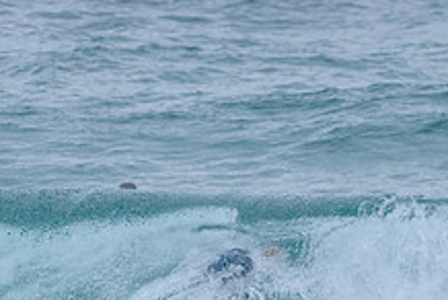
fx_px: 20299
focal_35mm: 1629
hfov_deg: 1.3
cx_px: 386
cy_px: 282
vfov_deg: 0.8
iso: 1400
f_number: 5.6
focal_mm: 500
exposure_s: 1/2000
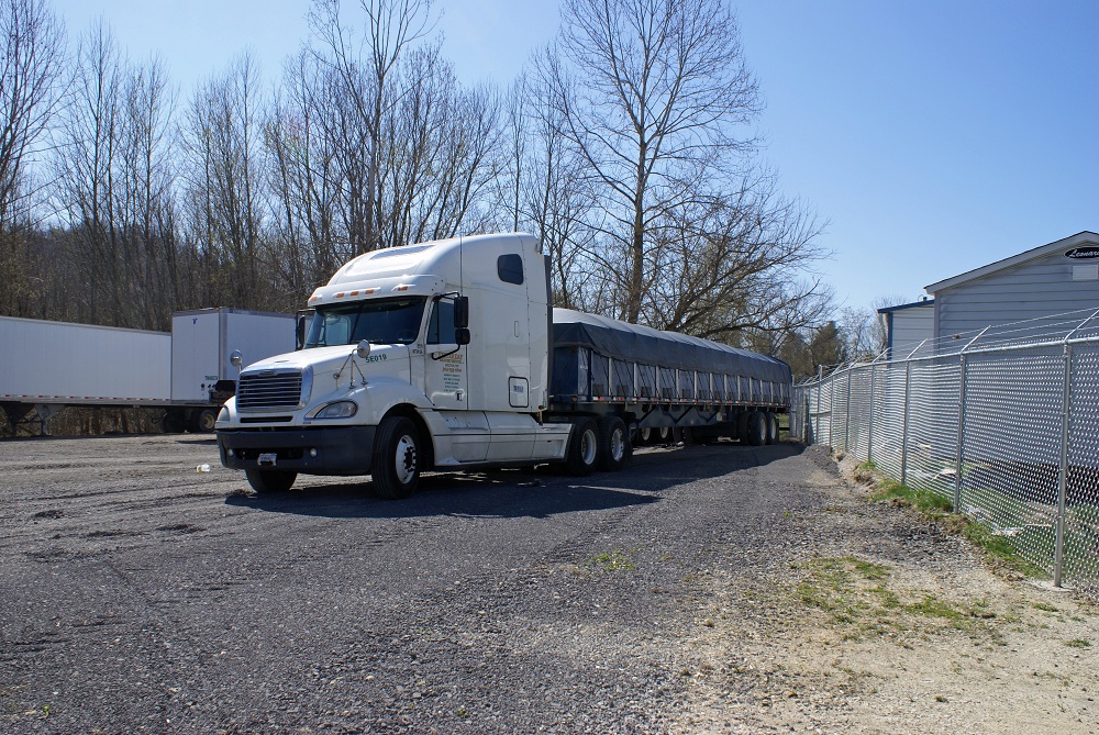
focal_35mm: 30
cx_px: 550
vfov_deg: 43.7
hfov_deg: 61.9
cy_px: 368
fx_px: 917
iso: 100
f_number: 10
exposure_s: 1/160
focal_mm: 20
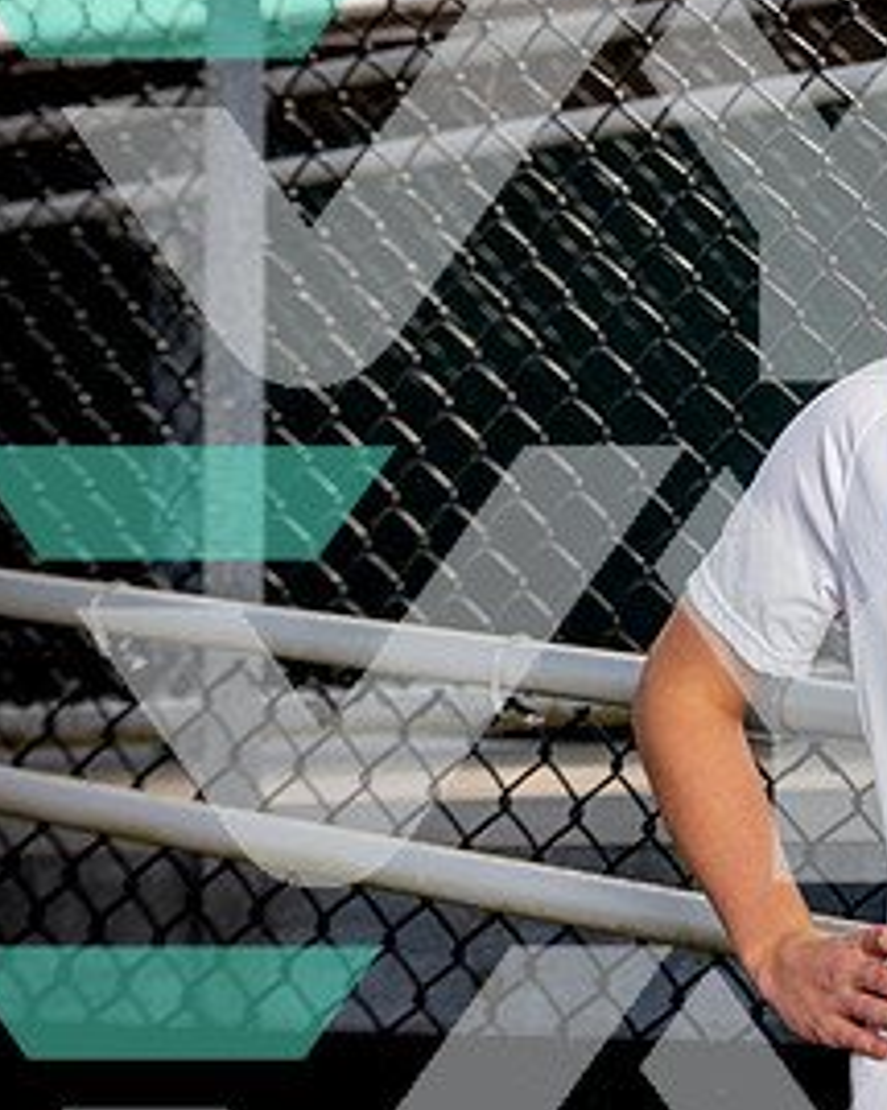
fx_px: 2922
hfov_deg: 16.6
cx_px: 1015
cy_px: 666
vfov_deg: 21.5
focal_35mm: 89
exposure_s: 1/800
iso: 100
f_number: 4
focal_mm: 44
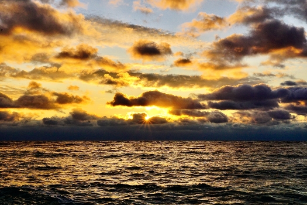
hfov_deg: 37.9
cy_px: 102
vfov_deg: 25.8
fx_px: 448
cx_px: 154
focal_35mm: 52
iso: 640
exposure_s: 1/160
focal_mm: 35
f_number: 25
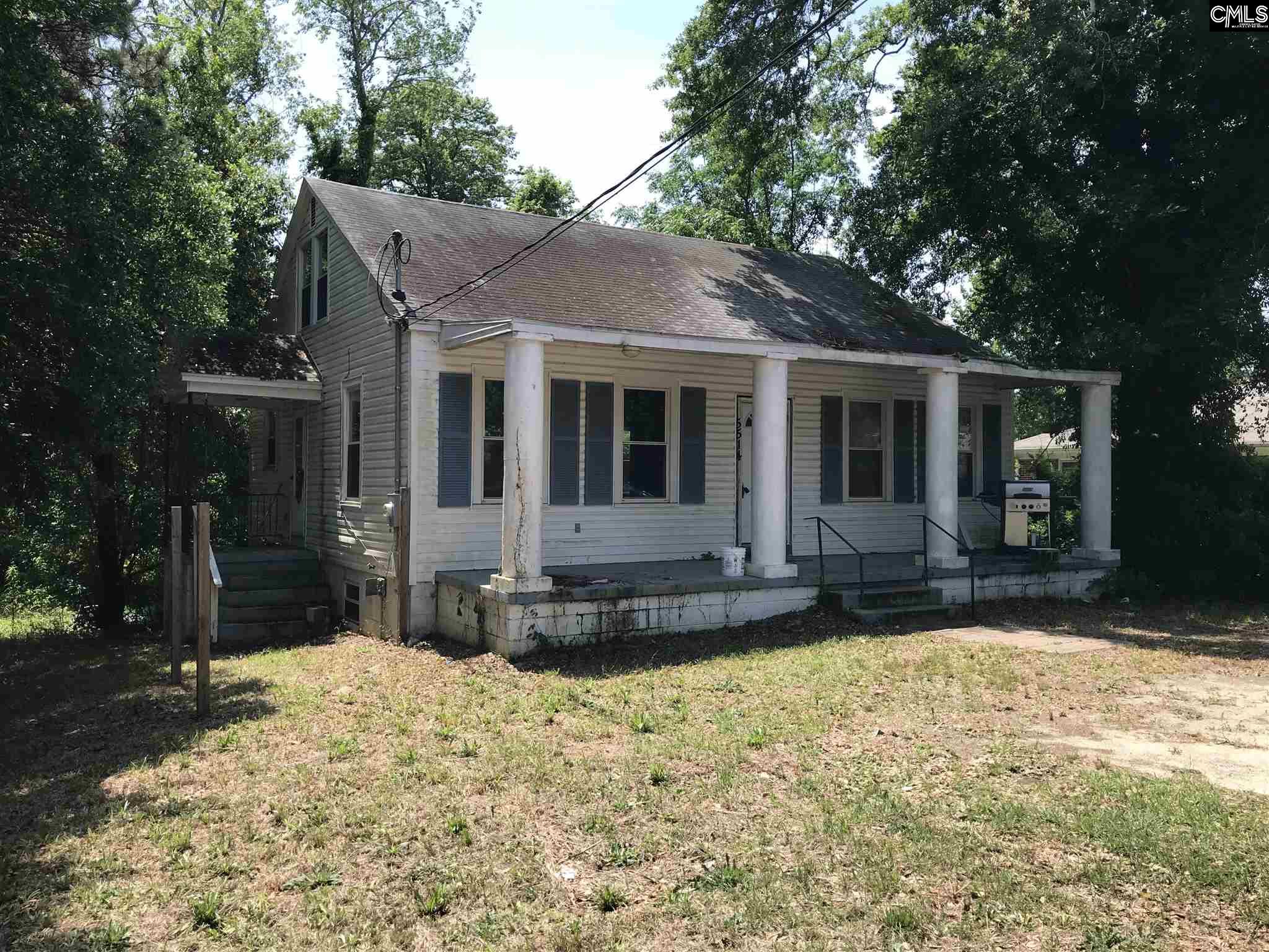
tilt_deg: +2.3
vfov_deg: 49.7
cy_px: 476
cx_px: 634
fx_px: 1026
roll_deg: -0.1
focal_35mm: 28
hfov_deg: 63.4
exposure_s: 1/1076
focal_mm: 3.99
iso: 20
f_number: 1.8
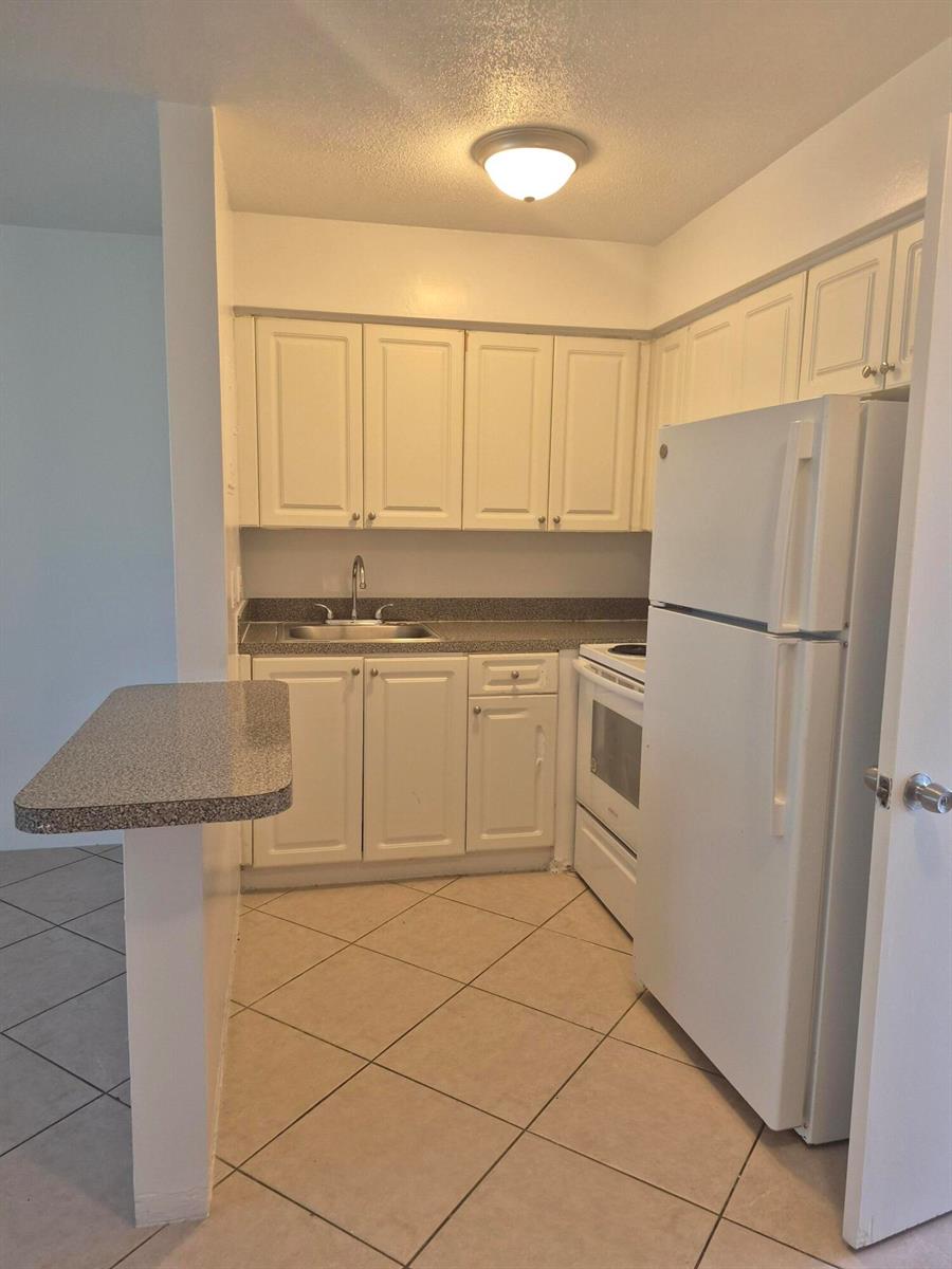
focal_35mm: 23
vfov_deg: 73.9
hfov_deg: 58.9
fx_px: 843
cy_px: 634
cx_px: 476
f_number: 1.8
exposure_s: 1/120
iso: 100
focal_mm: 5.4
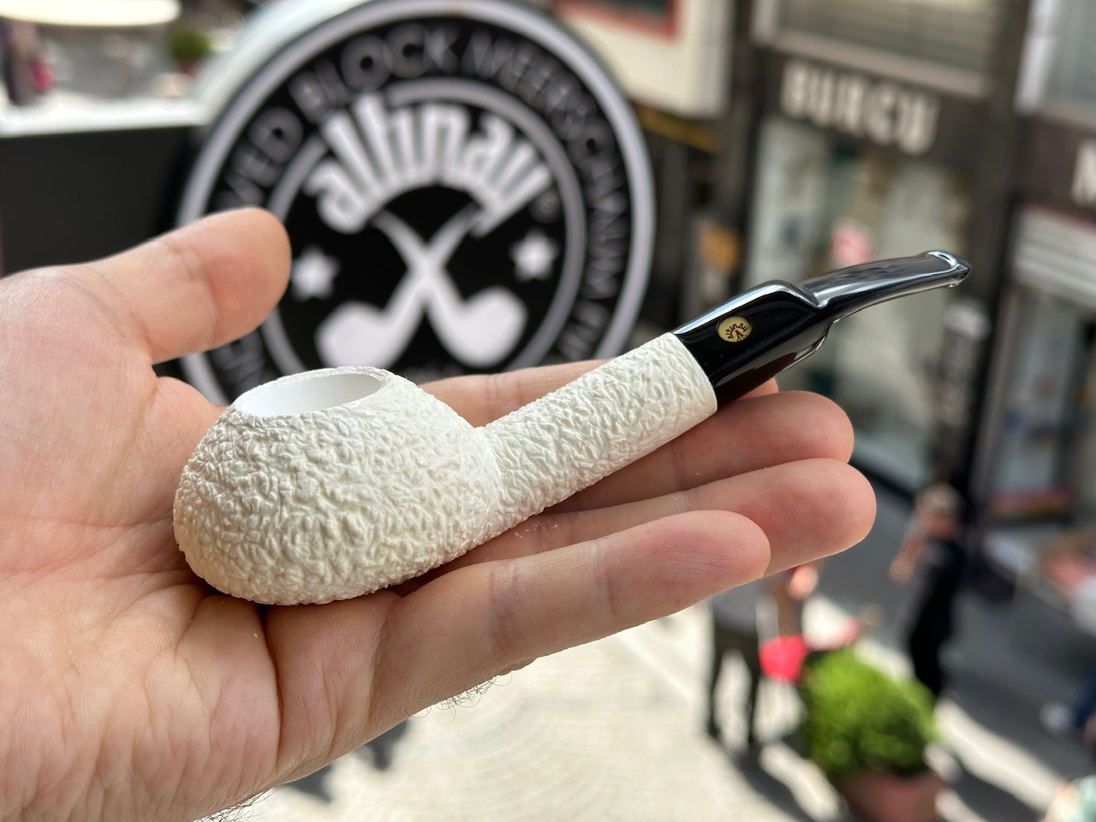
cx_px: 548
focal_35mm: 48
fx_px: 1520
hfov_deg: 39.7
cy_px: 411
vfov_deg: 30.3
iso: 64
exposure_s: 1/1272
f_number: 1.78
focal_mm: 6.86
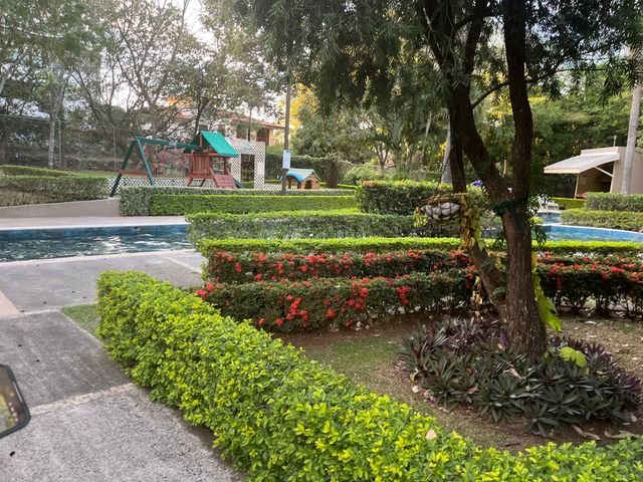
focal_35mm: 26
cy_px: 241
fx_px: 483
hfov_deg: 67.3
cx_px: 322
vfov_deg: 53.1
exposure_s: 1/100
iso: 125
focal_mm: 5.1
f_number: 1.6
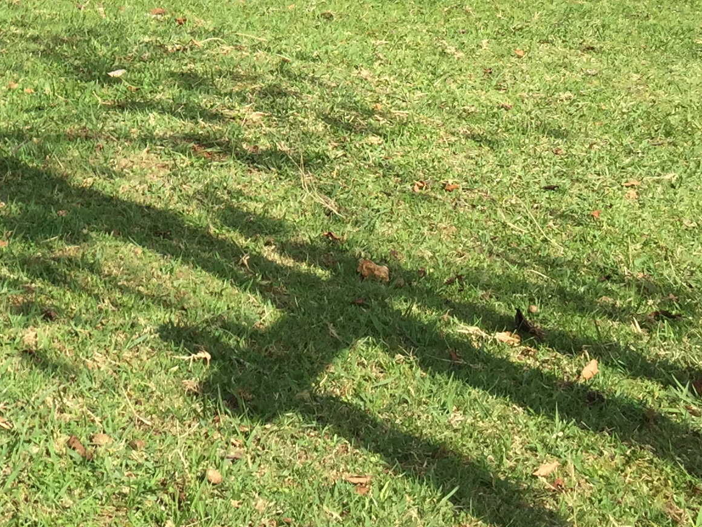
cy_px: -112
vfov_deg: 17.2
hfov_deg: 22.7
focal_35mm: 82
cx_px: -40
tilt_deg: -5.6
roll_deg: +6.2
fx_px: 1663
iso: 32
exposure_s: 1/1130
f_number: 2.2
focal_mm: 4.15
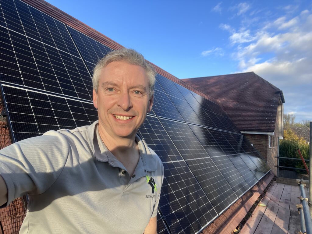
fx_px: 207
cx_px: 156
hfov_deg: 73.9
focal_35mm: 23
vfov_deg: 58.9
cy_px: 117
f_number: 2.2
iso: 32
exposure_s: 1/309
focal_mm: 2.71
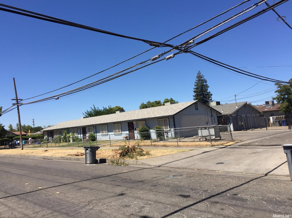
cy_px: 109
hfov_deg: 61.7
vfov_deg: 48.2
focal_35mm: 29
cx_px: 146
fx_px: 245
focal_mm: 4.15
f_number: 2.2
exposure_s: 1/2198
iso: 32
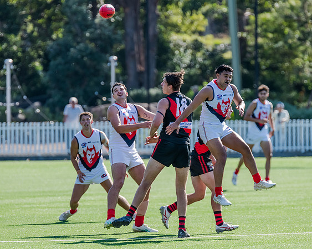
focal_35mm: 446
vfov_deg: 3.5
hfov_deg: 4.3
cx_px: 160
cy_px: 129
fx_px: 4119
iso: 800
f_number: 6.3
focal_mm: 380
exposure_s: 1/1600
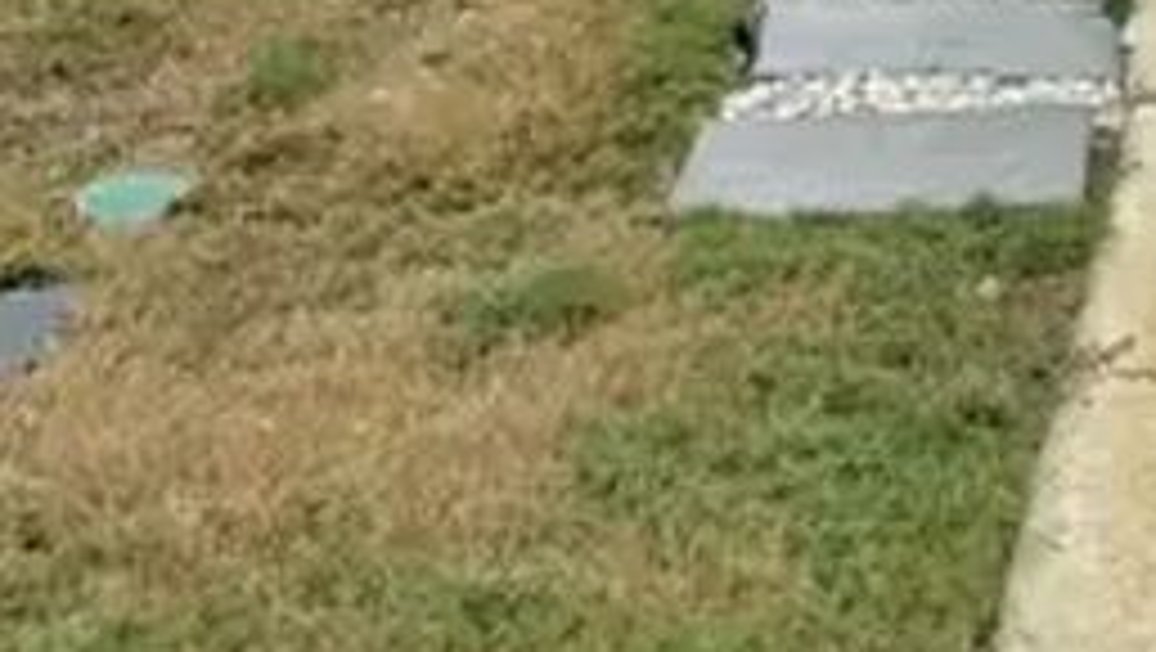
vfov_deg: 10.2
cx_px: 1975
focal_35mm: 104
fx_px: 3190
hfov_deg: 17.4
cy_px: -913
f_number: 1.78
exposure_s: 1/5714
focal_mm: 6.76
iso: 80
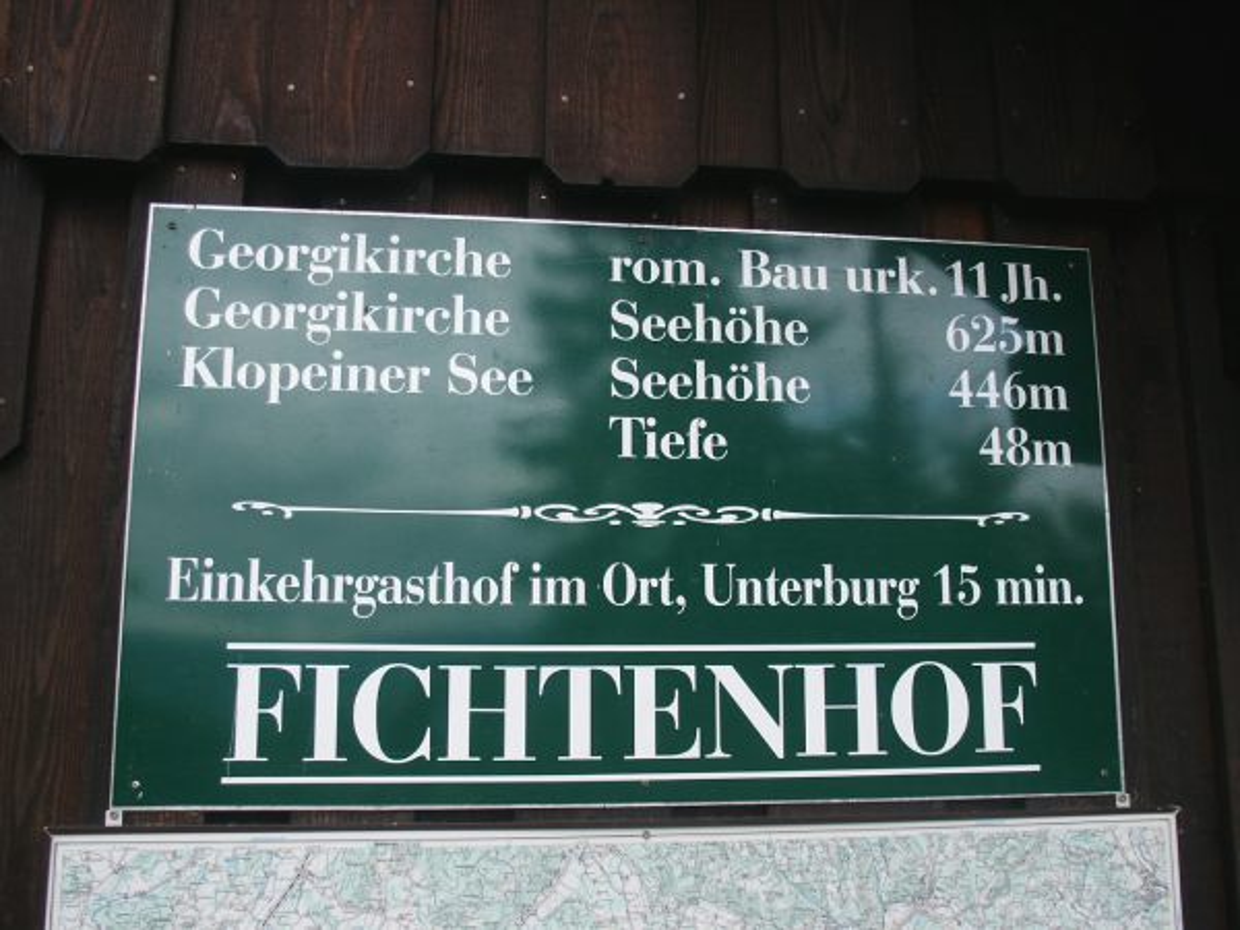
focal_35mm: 35
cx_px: 620
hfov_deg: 52.6
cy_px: 465
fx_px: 1254
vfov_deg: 40.7
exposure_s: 1/180
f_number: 3
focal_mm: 7.18
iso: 64
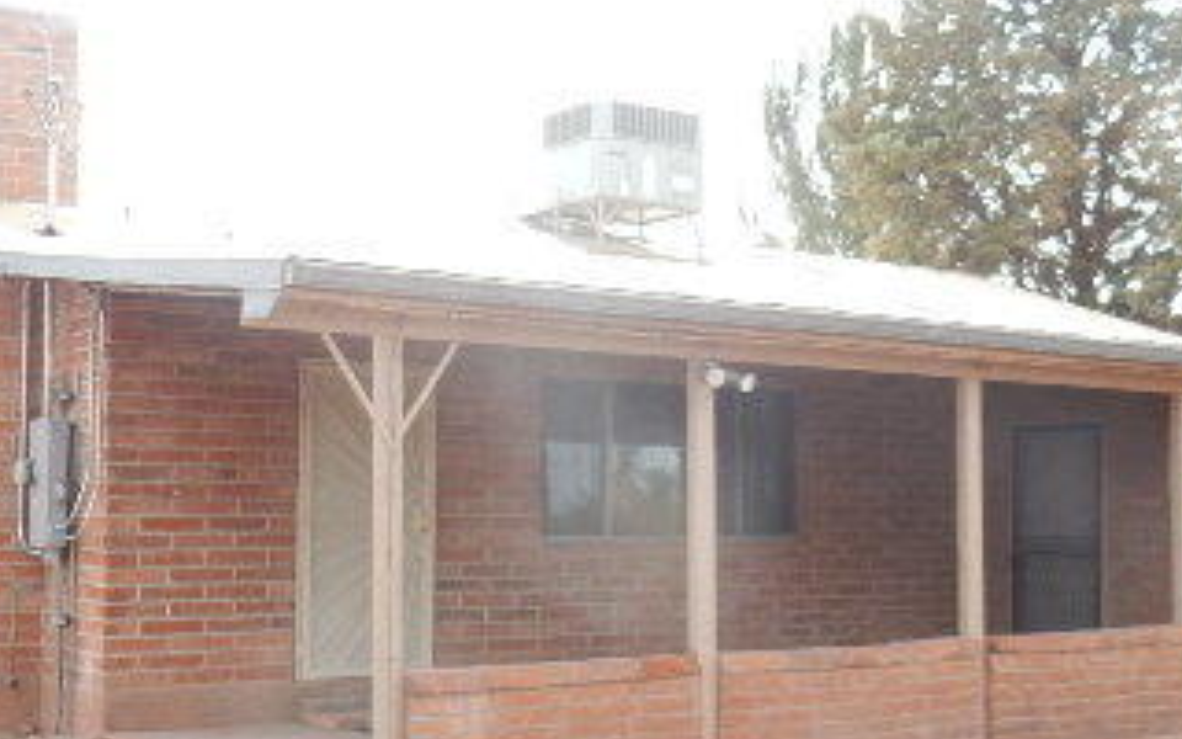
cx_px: 646
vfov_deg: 24.4
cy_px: 443
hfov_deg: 38.2
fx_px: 1707
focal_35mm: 53
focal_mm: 4.5
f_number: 3.7
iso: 125
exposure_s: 1/400
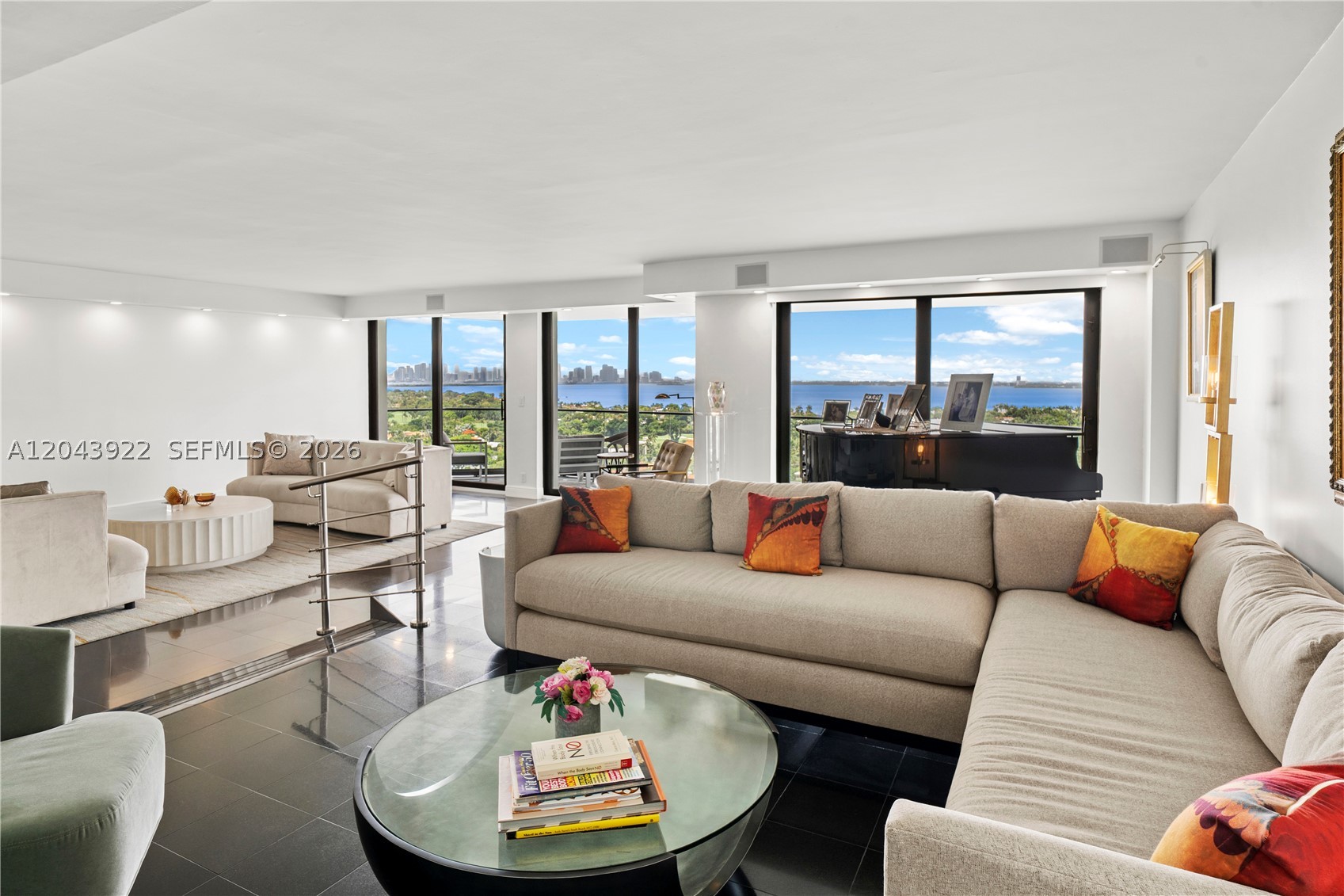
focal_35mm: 18
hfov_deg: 90.0
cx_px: 672
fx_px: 672
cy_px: 448
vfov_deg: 67.4
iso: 320
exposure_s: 1/6
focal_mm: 18
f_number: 8
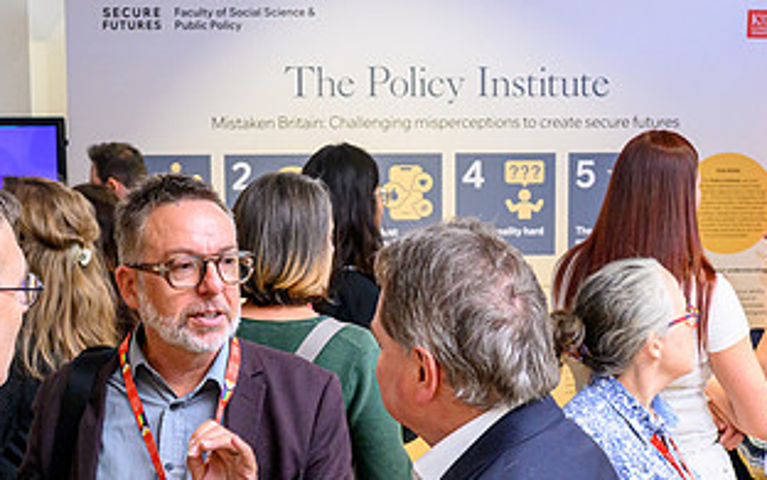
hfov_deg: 35.6
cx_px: 332
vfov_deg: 22.7
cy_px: 313
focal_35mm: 57
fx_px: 1191
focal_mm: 20
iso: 1250
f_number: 3.5
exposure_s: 1/200
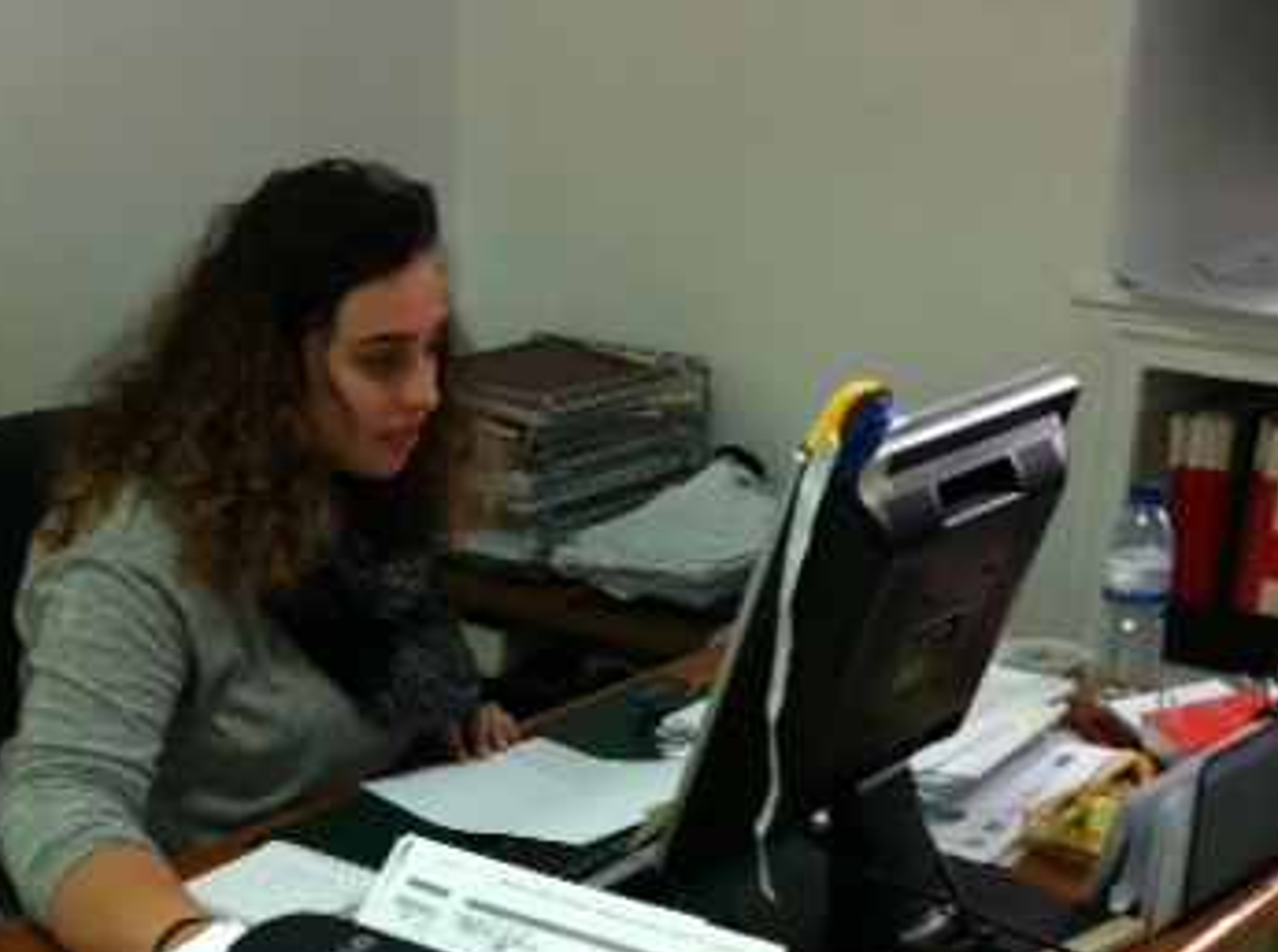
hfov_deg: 29.8
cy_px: 822
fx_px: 2394
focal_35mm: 65
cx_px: 507
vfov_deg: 22.1
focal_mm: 3.85
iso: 125
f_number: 2.8
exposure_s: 1/15
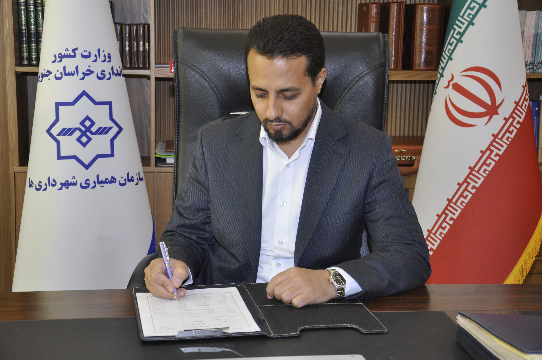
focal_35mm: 63
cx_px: 271
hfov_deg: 31.9
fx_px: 947
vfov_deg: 21.5
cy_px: 180
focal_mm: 42
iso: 320
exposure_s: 1/40
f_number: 4.8
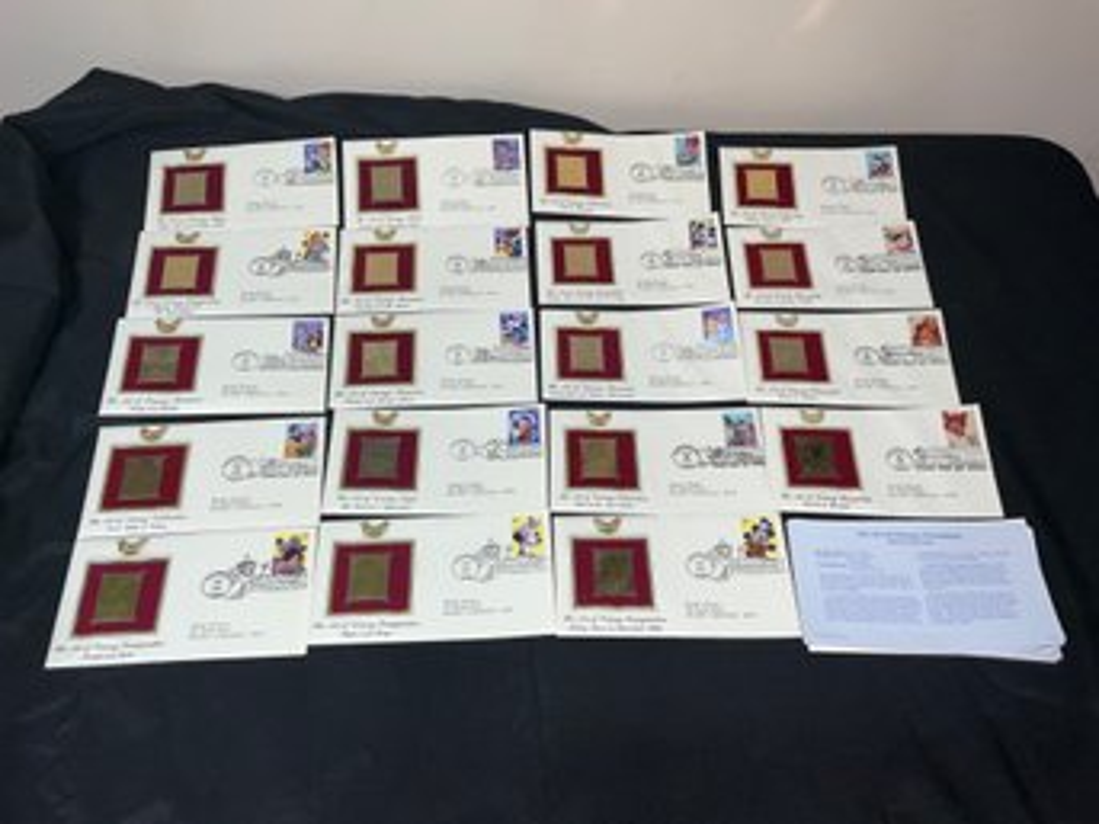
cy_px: 412
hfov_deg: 61.7
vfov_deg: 48.2
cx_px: 550
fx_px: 920
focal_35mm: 29
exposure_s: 1/60
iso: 25
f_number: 1.8
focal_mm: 3
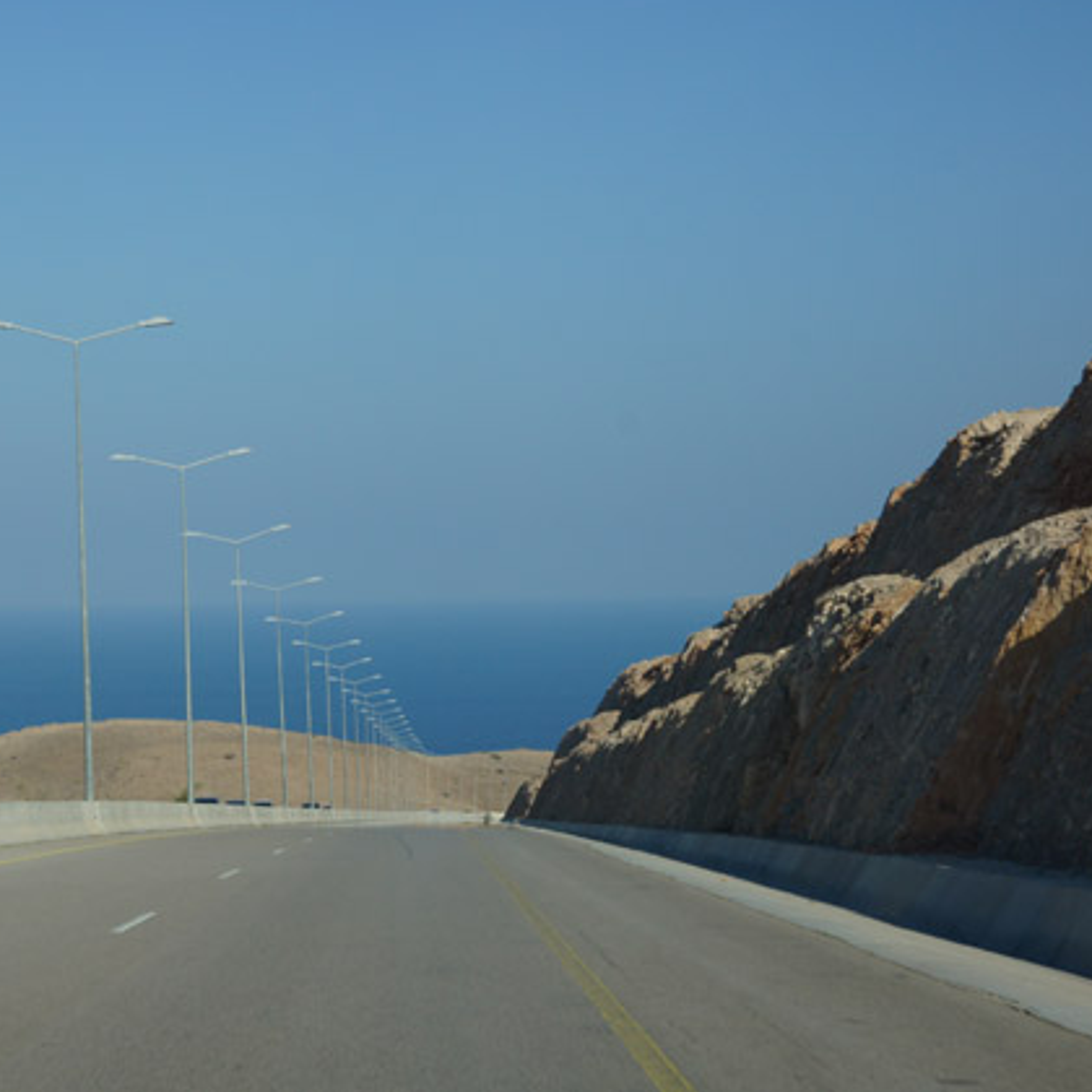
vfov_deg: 17.9
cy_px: 541
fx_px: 3462
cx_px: 270
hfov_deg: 17.8
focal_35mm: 97
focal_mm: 50
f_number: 10
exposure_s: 1/160
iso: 200
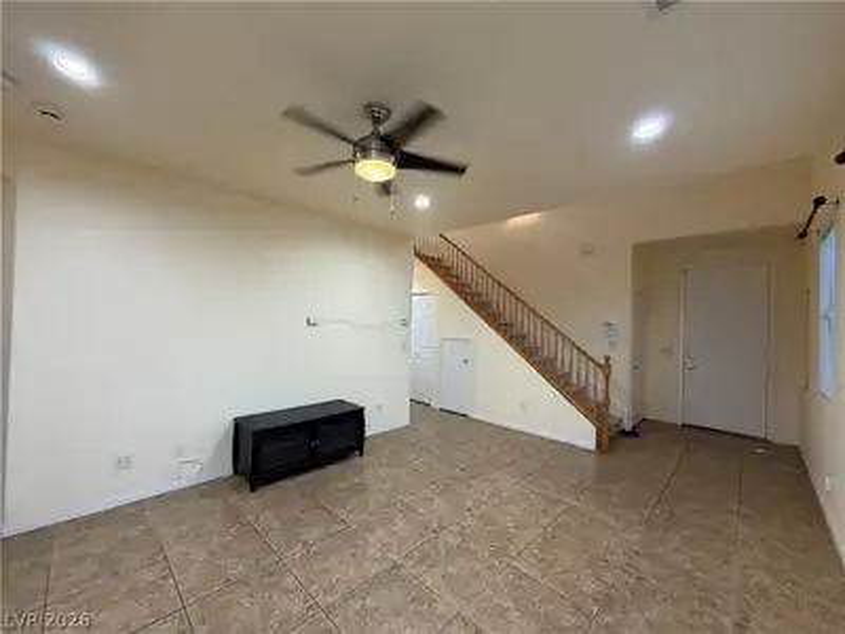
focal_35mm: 14
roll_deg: -1.0
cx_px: 422
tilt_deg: +0.6
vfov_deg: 85.7
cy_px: 317
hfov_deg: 102.1
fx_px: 342
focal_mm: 2.22
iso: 250
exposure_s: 1/60
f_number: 2.2
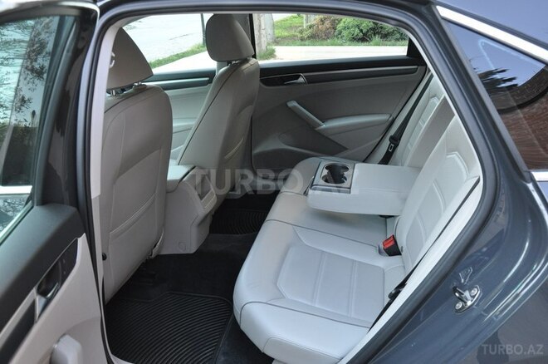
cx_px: 274
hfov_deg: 59.6
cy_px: 182
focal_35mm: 32
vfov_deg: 41.6
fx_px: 479
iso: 800
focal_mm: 21
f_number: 6.3
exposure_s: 1/40
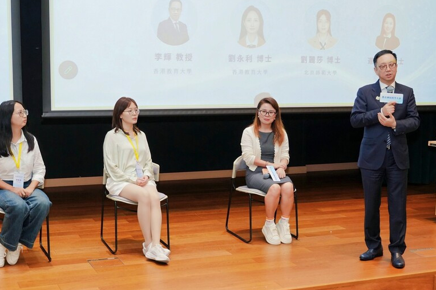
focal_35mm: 55
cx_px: 216
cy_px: 161
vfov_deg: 24.6
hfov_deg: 36.3
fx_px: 666
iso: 2000
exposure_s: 1/250
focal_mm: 42
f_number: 4
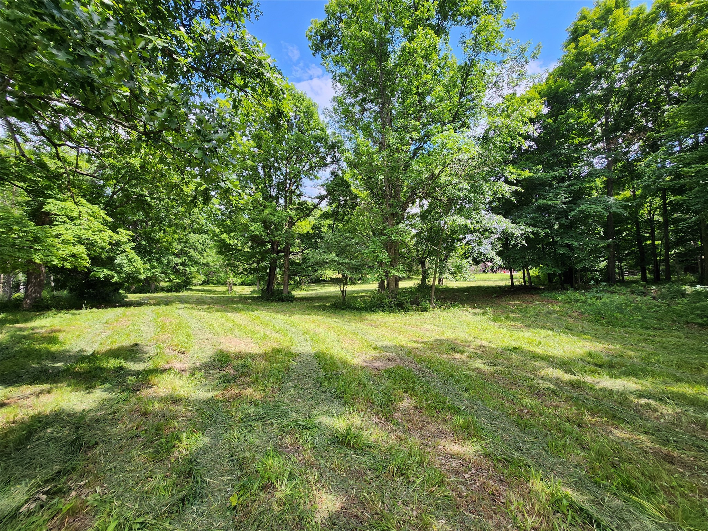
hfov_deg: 106.2
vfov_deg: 89.9
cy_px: 266
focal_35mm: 13
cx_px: 354
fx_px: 266
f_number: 2.2
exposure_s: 1/336
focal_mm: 1.7
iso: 32
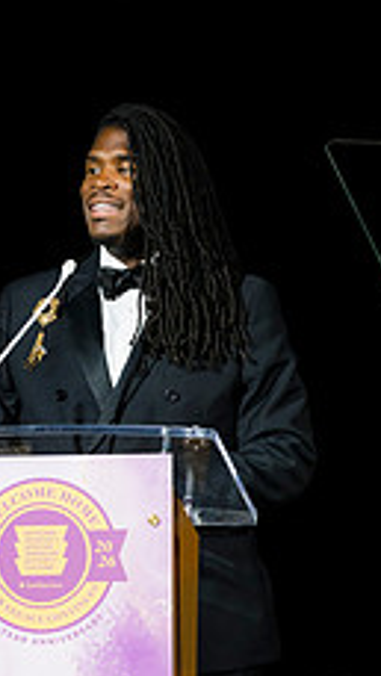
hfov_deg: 2.6
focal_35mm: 463
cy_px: 313
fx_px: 8306
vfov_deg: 4.7
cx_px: 86
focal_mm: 150
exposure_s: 1/100
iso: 280
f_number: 3.5
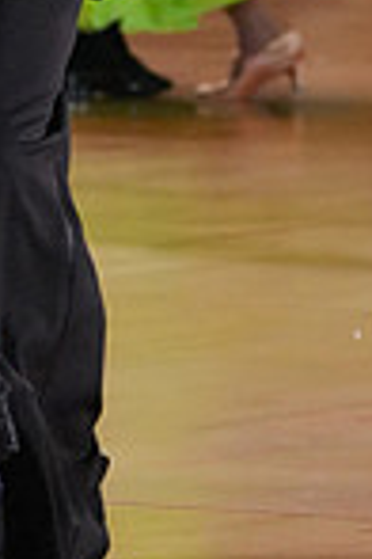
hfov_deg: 1.7
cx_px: -131
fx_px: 12260
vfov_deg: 2.6
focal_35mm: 791
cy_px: -141
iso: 4000
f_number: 7.1
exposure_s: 1/400
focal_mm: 200
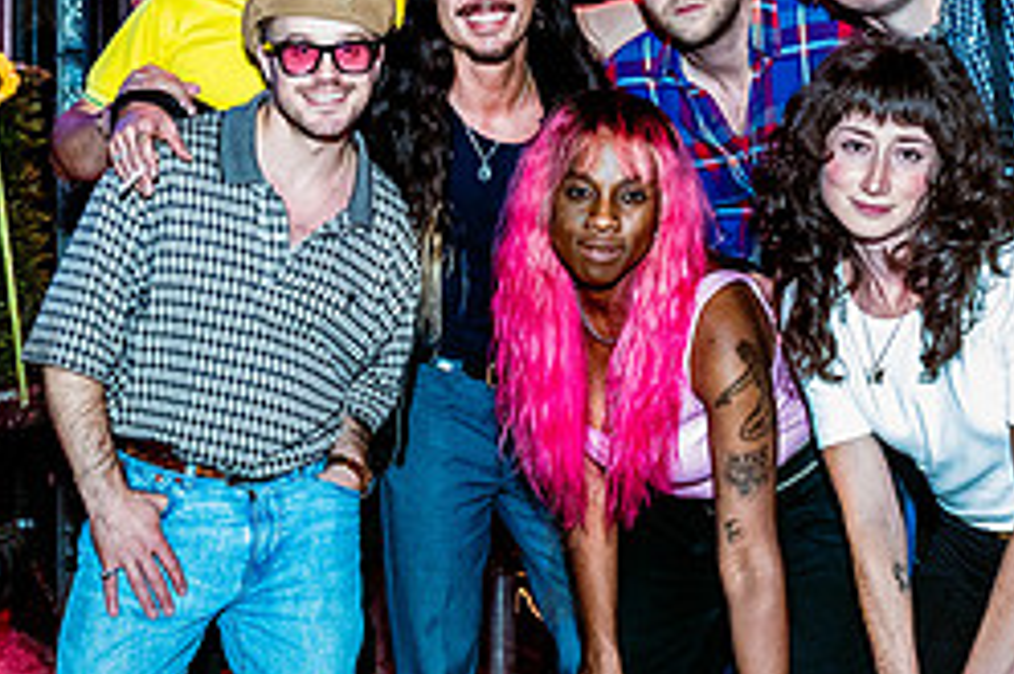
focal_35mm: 64
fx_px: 1801
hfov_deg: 31.4
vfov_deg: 21.1
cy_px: 199
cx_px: 420
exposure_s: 1/320
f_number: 3.5
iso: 12800
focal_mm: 24
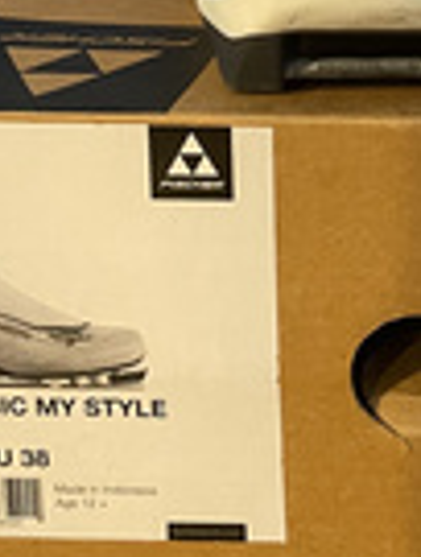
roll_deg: +0.2
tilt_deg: -13.9
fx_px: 1549
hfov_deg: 14.6
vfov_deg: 18.9
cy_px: -165
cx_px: 592
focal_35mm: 96
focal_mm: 4.2
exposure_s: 1/41
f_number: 1.6
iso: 500
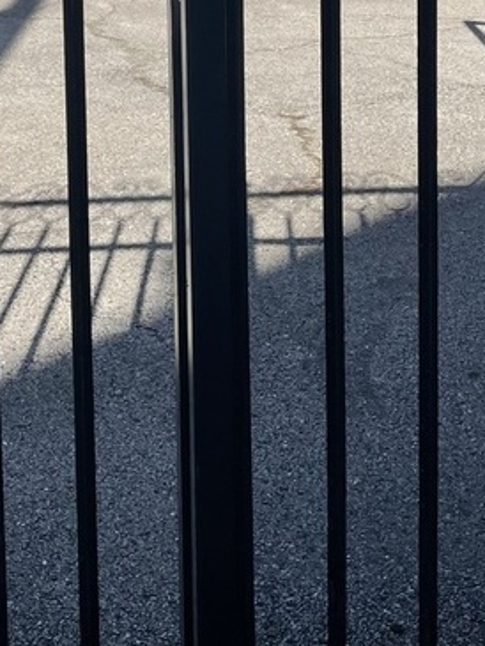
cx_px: 142
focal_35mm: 74
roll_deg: +1.5
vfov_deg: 24.8
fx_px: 1382
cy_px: -32
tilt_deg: -7.6
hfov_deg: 19.8
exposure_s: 1/4717
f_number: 1.6
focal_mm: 5.1
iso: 32
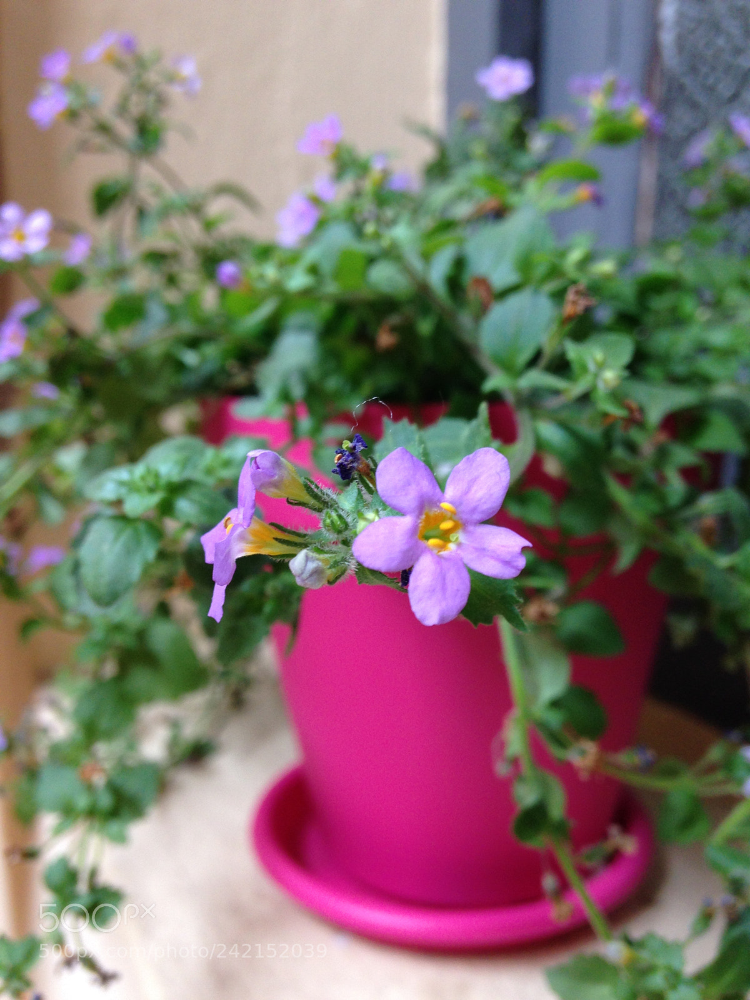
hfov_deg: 42.9
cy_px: 500
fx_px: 953
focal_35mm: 33
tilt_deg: -10.6
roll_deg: -0.6
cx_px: 375
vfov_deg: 55.4
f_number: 2.4
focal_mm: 4.12
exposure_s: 1/120
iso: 80
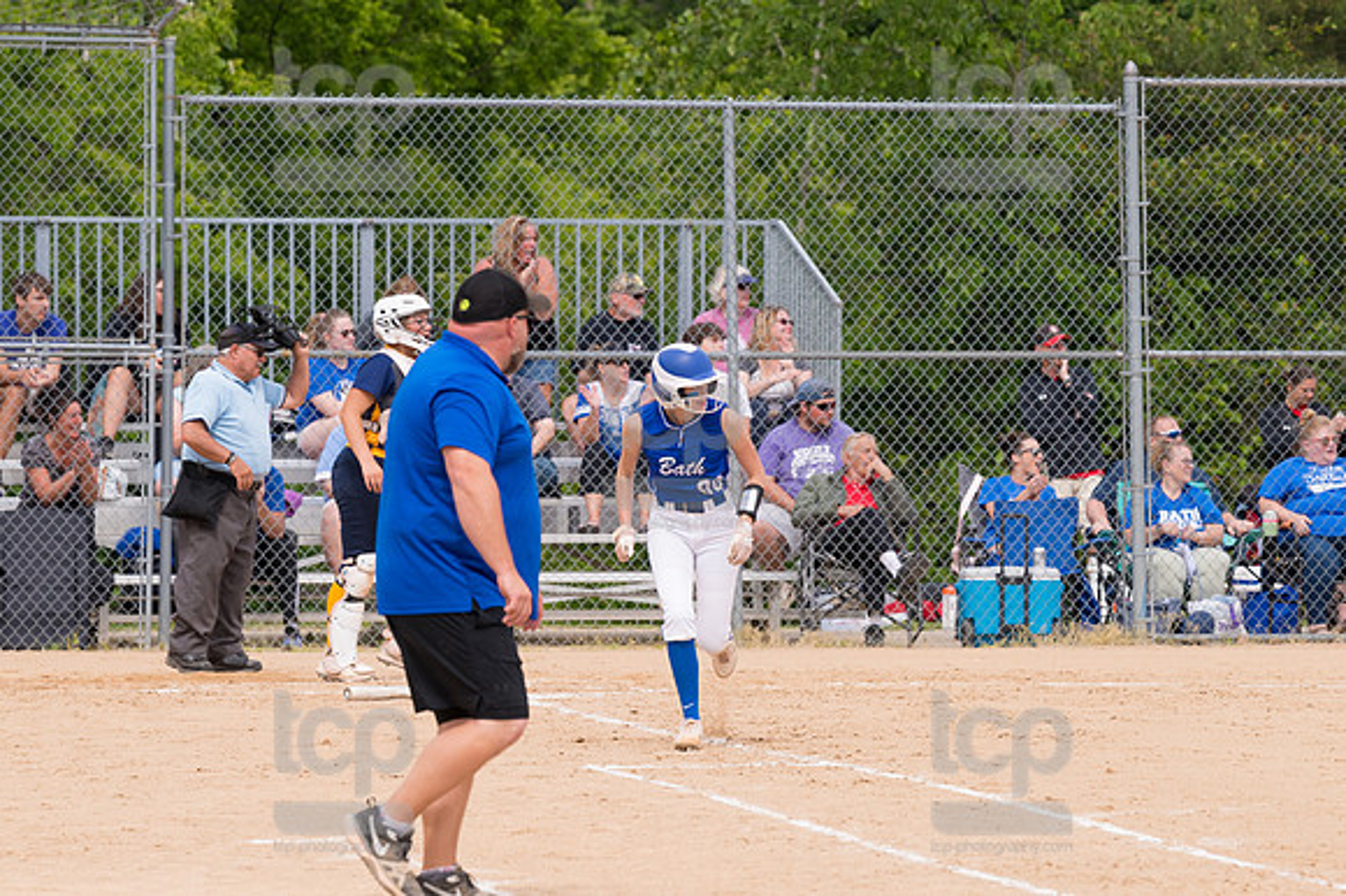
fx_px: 10350
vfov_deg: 5.0
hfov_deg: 7.4
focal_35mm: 277
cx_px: 673
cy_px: 448
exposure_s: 1/1600
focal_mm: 185
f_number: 5.6
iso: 320
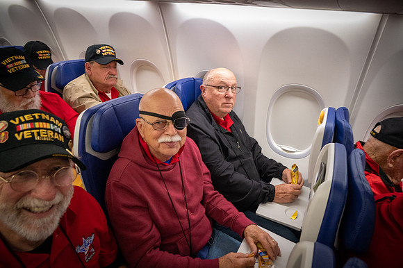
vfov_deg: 53.1
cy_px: 134
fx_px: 269
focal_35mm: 24
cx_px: 202
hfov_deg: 73.8
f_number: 6.3
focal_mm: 24
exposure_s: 1/60
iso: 9000
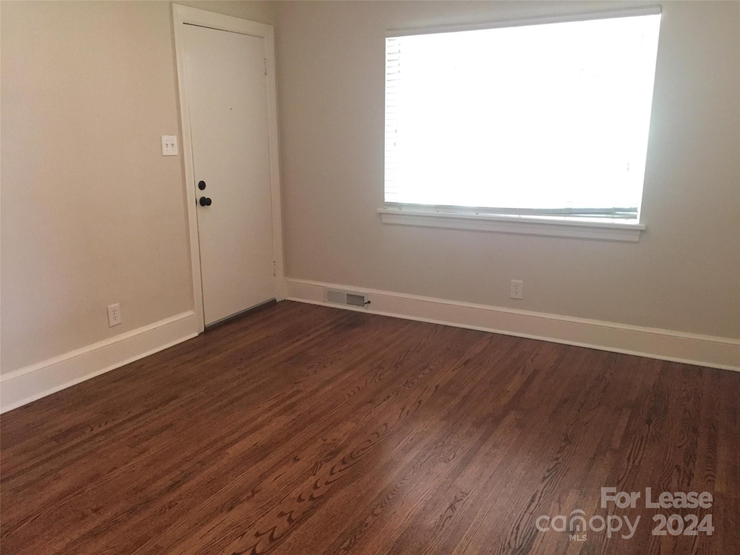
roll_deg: -1.2
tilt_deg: -14.6
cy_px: 278
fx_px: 620
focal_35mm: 29
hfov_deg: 61.7
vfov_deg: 48.2
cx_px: 370
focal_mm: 4.15
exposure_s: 1/30
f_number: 2.2
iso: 250
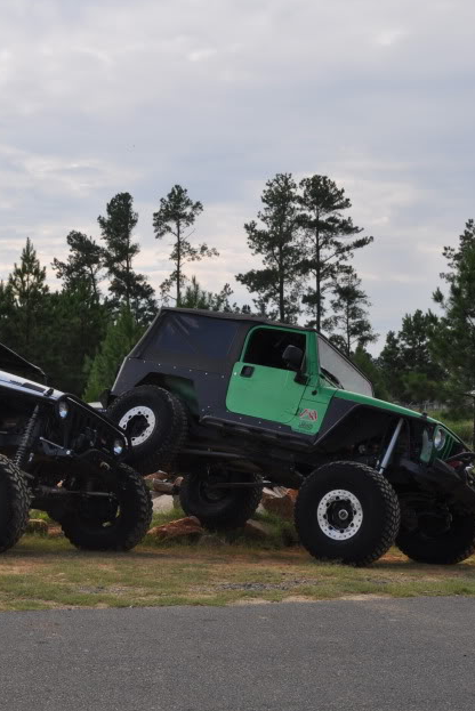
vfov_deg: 31.4
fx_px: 1265
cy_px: 377
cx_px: -11
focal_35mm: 64
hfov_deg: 20.5
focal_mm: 26
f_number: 13
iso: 200
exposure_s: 1/200
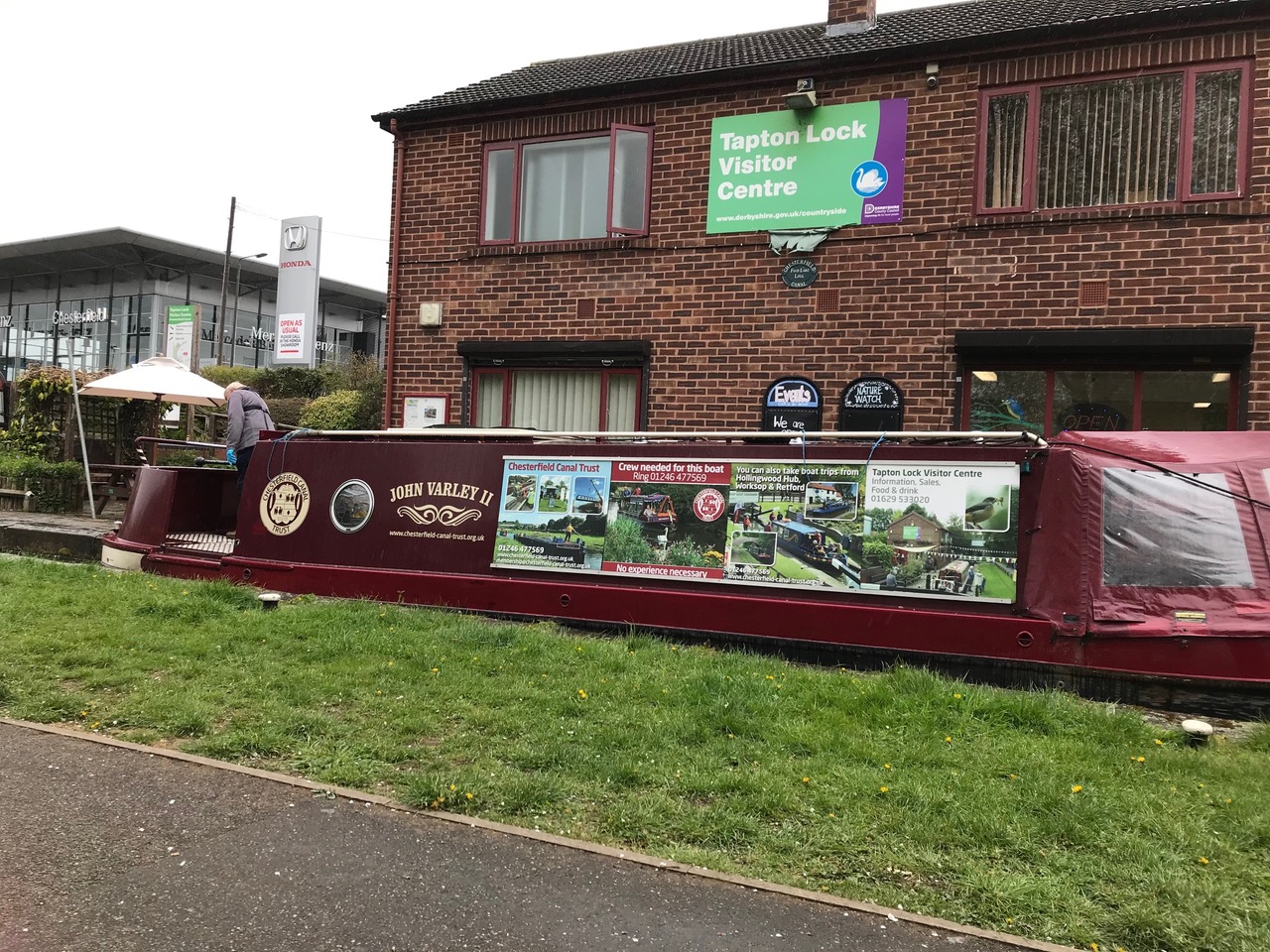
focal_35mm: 28
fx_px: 1027
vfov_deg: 49.7
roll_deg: -2.9
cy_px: 476
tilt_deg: +2.2
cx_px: 635
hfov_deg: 63.4
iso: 20
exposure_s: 1/313
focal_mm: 3.99
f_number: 1.8
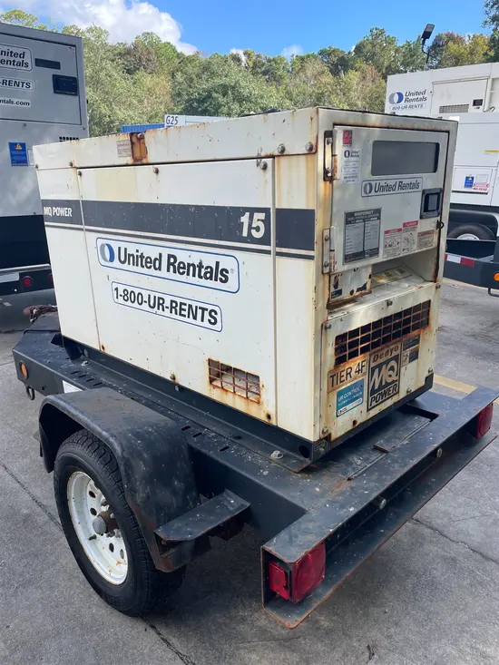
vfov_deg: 67.3
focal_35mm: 26
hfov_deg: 53.1
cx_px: 250
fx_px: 500
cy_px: 332
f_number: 1.6
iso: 32
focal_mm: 4.2
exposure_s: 1/818
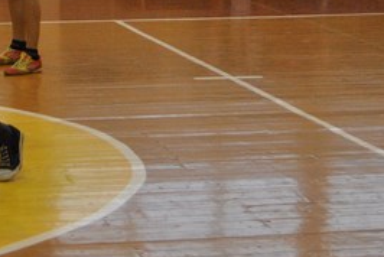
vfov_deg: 9.7
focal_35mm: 139
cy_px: -101
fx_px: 1484
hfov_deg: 14.3
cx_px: -79
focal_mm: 30
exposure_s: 1/250
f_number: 4.2
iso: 800
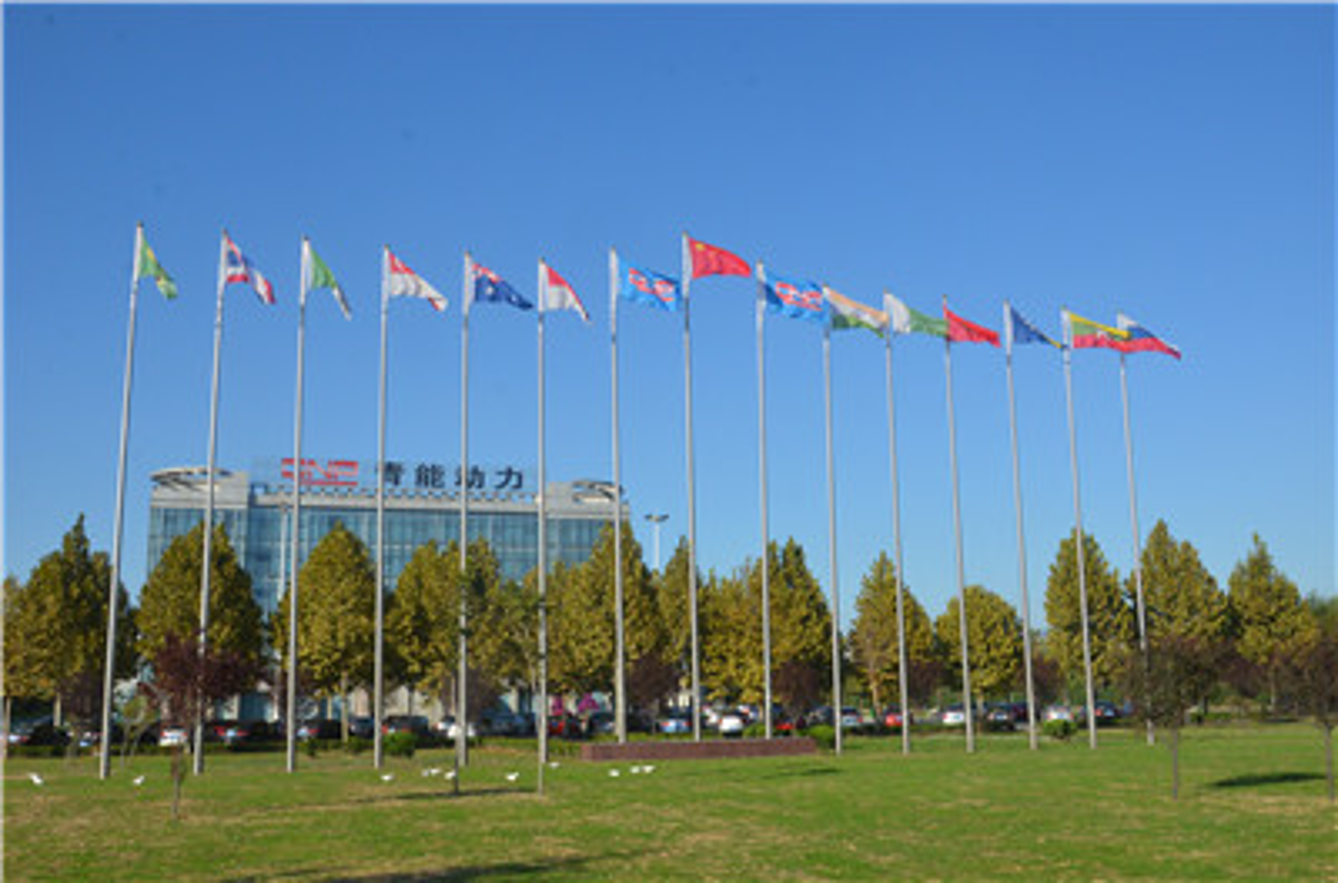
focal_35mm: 33
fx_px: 1223
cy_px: 442
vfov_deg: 39.7
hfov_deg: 57.4
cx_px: 669
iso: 800
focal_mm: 22
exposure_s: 1/750
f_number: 13
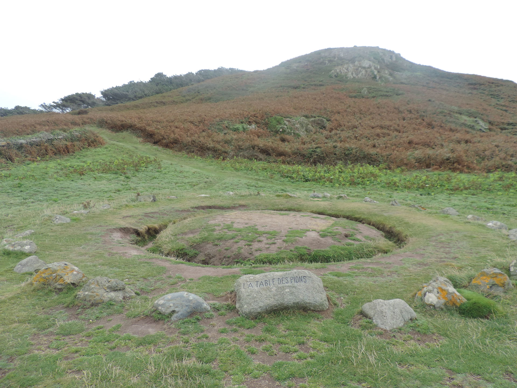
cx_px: 258
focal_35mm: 24
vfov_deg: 56.8
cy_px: 194
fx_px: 358
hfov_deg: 71.6
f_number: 3
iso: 80
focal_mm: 4.3
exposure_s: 1/500
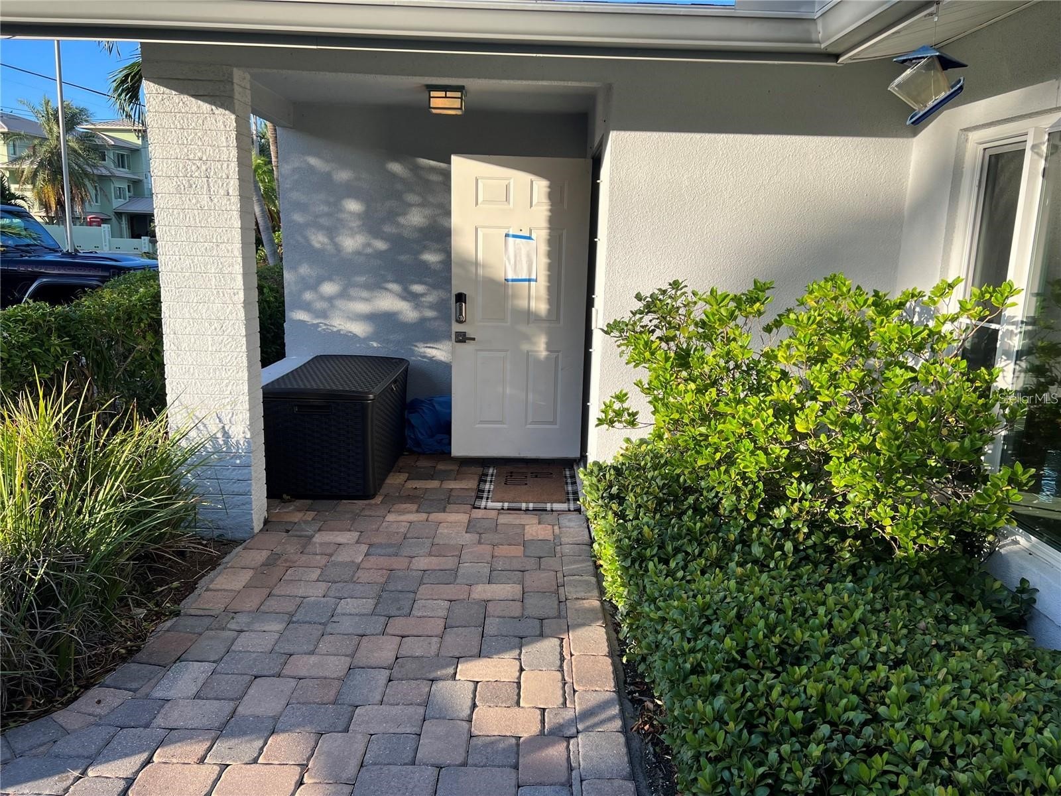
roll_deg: -1.8
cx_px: 530
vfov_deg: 53.1
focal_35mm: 26
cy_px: 398
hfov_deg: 67.3
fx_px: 797
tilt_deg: -12.0
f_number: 1.5
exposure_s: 1/1079
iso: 50
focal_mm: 5.7
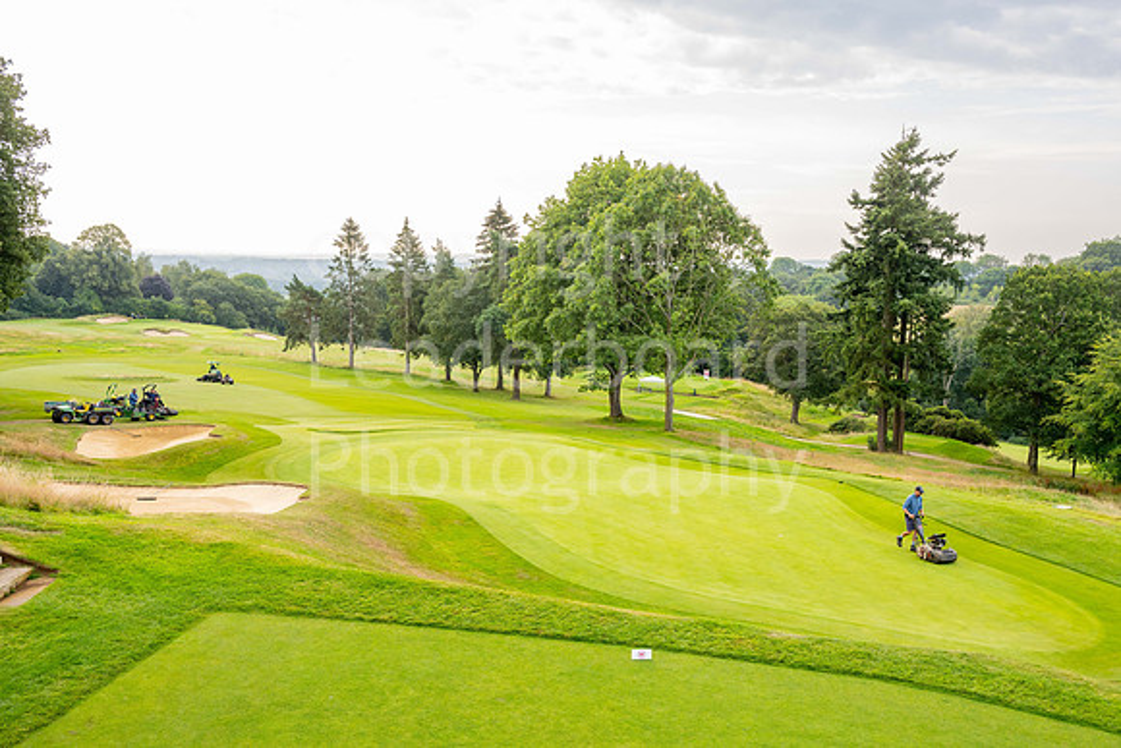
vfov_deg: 42.3
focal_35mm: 31
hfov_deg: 60.3
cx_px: 560
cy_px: 374
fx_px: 965
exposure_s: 1/200
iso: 250
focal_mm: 31
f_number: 6.3
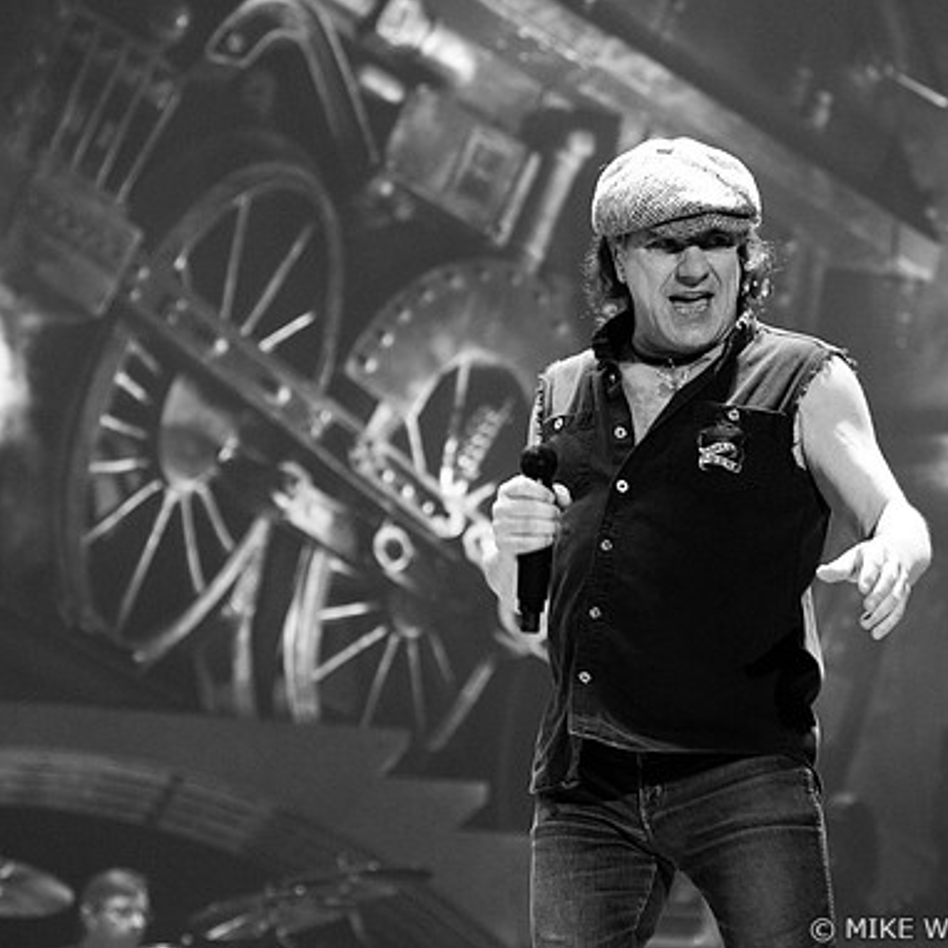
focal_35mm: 155
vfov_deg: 11.3
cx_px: 639
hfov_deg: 11.3
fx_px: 4803
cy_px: 472
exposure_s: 1/250
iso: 800
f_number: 4
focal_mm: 80
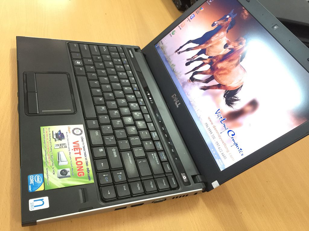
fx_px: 259
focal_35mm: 29
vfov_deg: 48.2
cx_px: 154
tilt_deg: -42.0
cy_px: 116
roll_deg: -25.9
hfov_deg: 61.7
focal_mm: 4.15
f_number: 2.2
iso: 125
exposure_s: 1/8
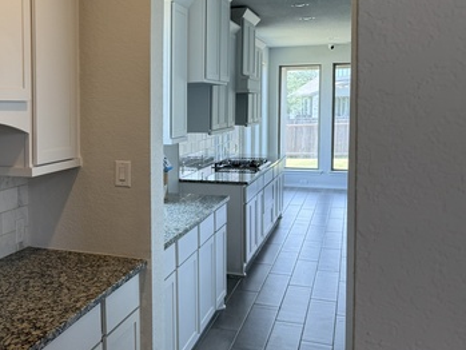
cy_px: 146
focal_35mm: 44
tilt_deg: -3.9
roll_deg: +1.1
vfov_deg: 32.8
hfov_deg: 39.6
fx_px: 593
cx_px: 40
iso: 80
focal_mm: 6.76
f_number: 1.78
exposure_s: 1/124
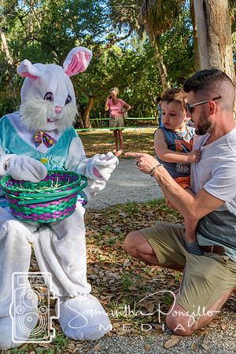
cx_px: 118
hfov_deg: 29.9
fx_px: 442
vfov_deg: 43.6
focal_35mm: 45
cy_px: 177
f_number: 8
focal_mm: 30
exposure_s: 1/250
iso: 320
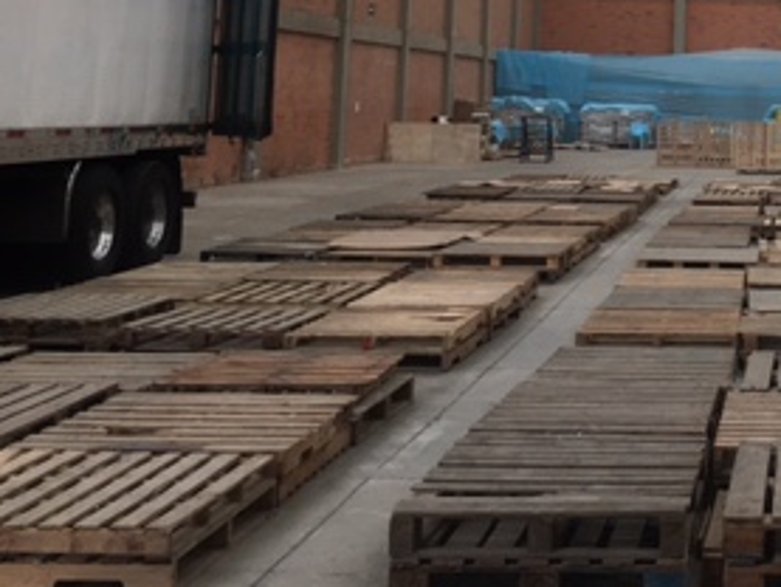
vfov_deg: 20.8
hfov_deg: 27.1
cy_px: -68
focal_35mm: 67
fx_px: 1512
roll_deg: -0.4
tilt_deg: +8.4
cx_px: 806
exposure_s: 1/60
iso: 32
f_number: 2.2
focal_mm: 4.15
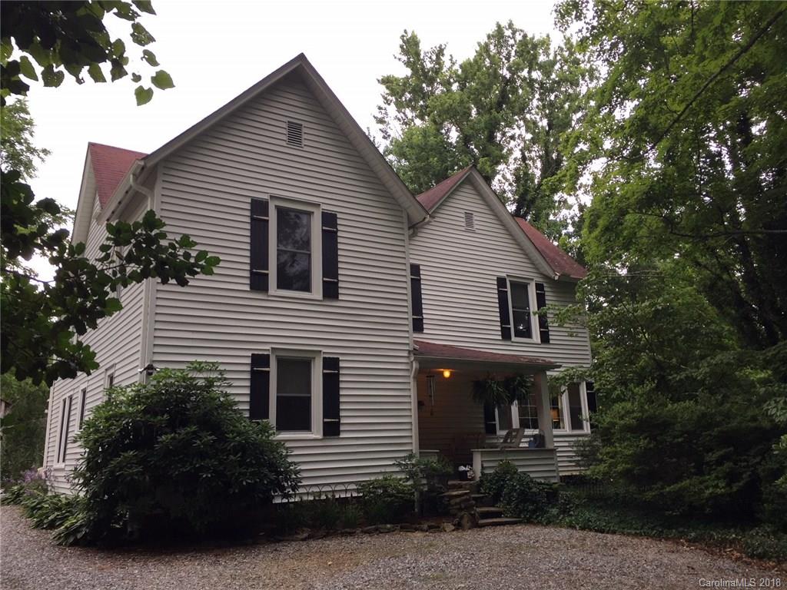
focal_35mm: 29
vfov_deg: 48.2
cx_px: 394
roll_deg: +0.5
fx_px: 659
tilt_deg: +13.4
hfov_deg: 61.7
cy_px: 295
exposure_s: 1/60
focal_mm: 4.15
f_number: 2.2
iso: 32
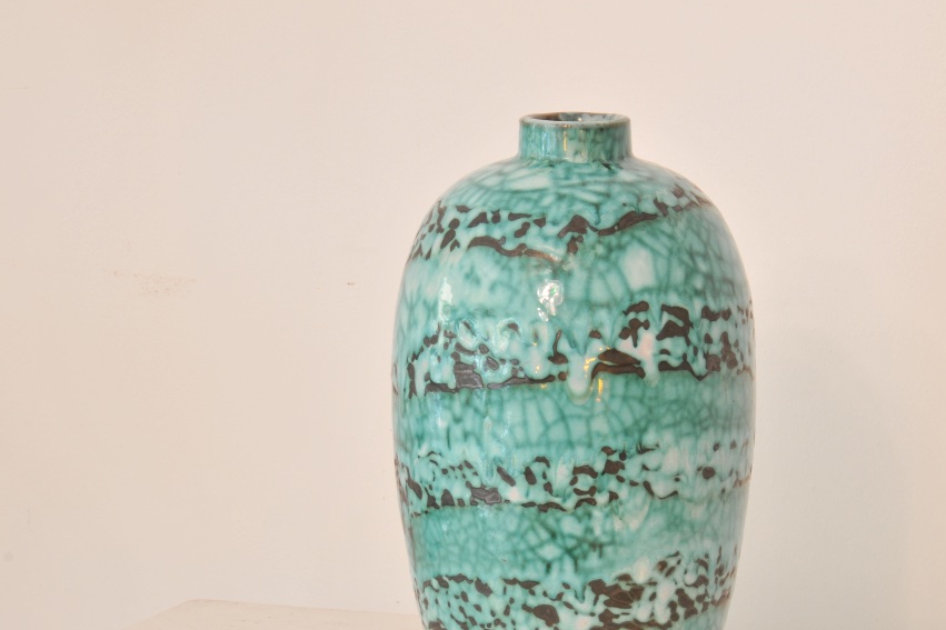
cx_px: 605
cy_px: 397
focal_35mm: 169
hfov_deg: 12.2
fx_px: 4440
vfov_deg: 8.1
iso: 200
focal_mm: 80
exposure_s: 3
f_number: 18
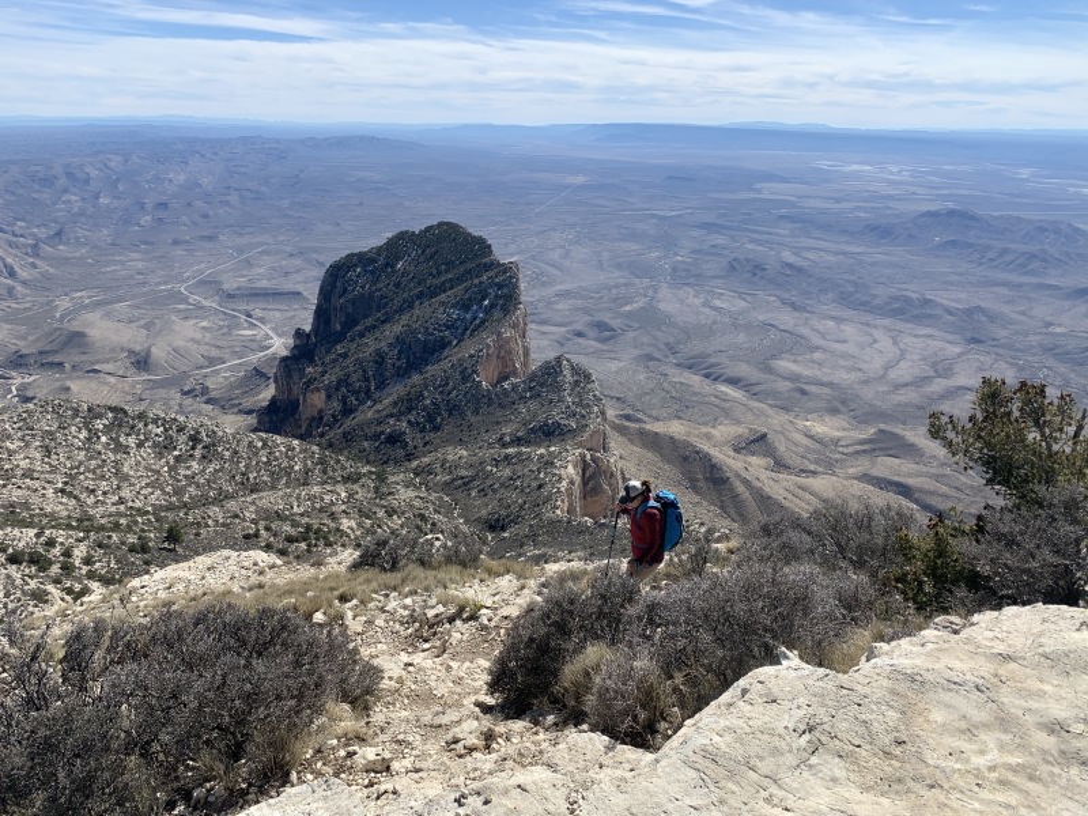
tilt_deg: -19.1
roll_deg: +0.1
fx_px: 817
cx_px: 544
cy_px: 408
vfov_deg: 53.1
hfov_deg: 67.3
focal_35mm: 26
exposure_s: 1/2681
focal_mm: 4.25
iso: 25
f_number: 1.8
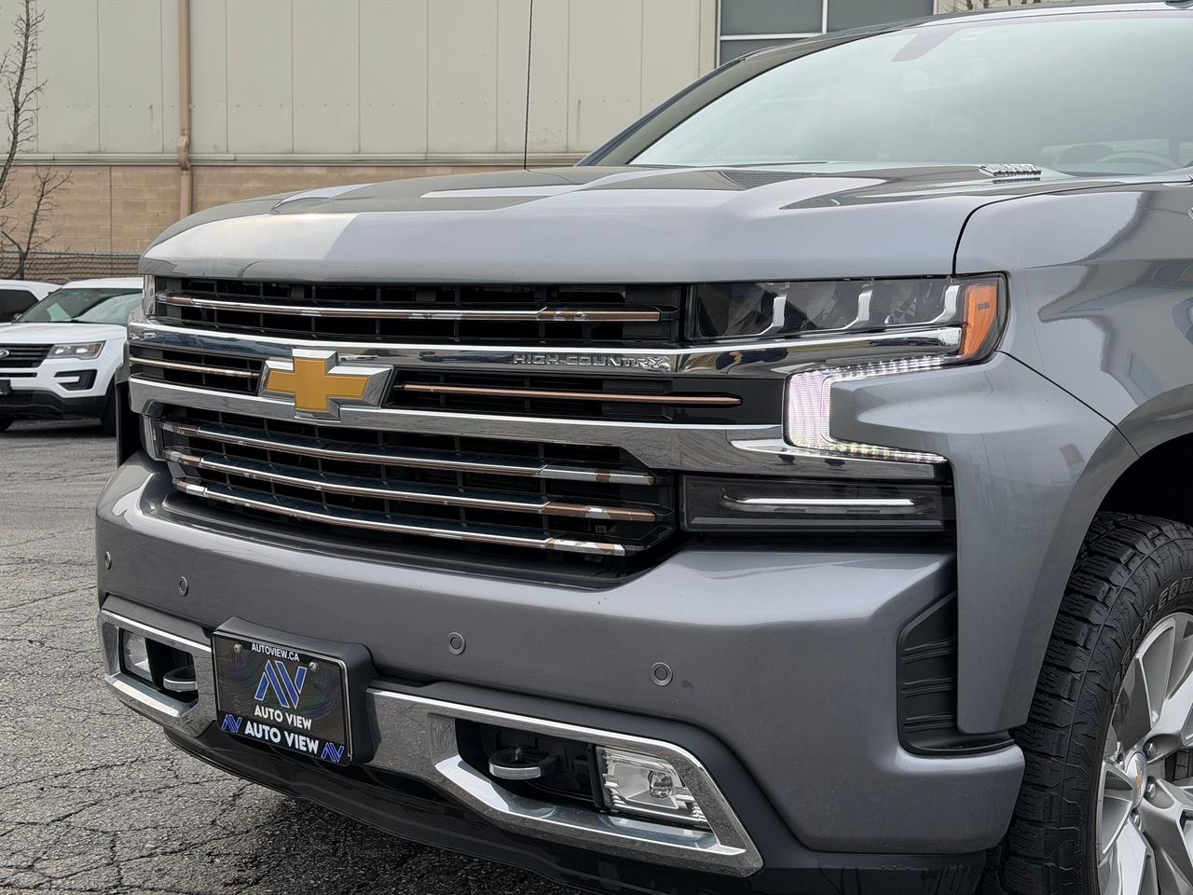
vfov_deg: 30.3
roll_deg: +0.0
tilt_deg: -5.6
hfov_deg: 39.7
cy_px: 448
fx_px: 1654
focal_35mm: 48
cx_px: 596
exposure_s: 1/1754
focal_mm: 6.76
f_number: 1.78
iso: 80
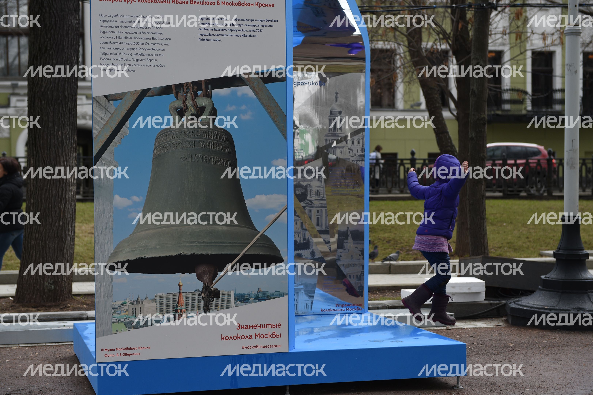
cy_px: 198
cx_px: 296
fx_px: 1152
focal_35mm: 70
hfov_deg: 28.9
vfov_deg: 19.4
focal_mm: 70
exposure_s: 1/1250
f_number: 4
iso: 640
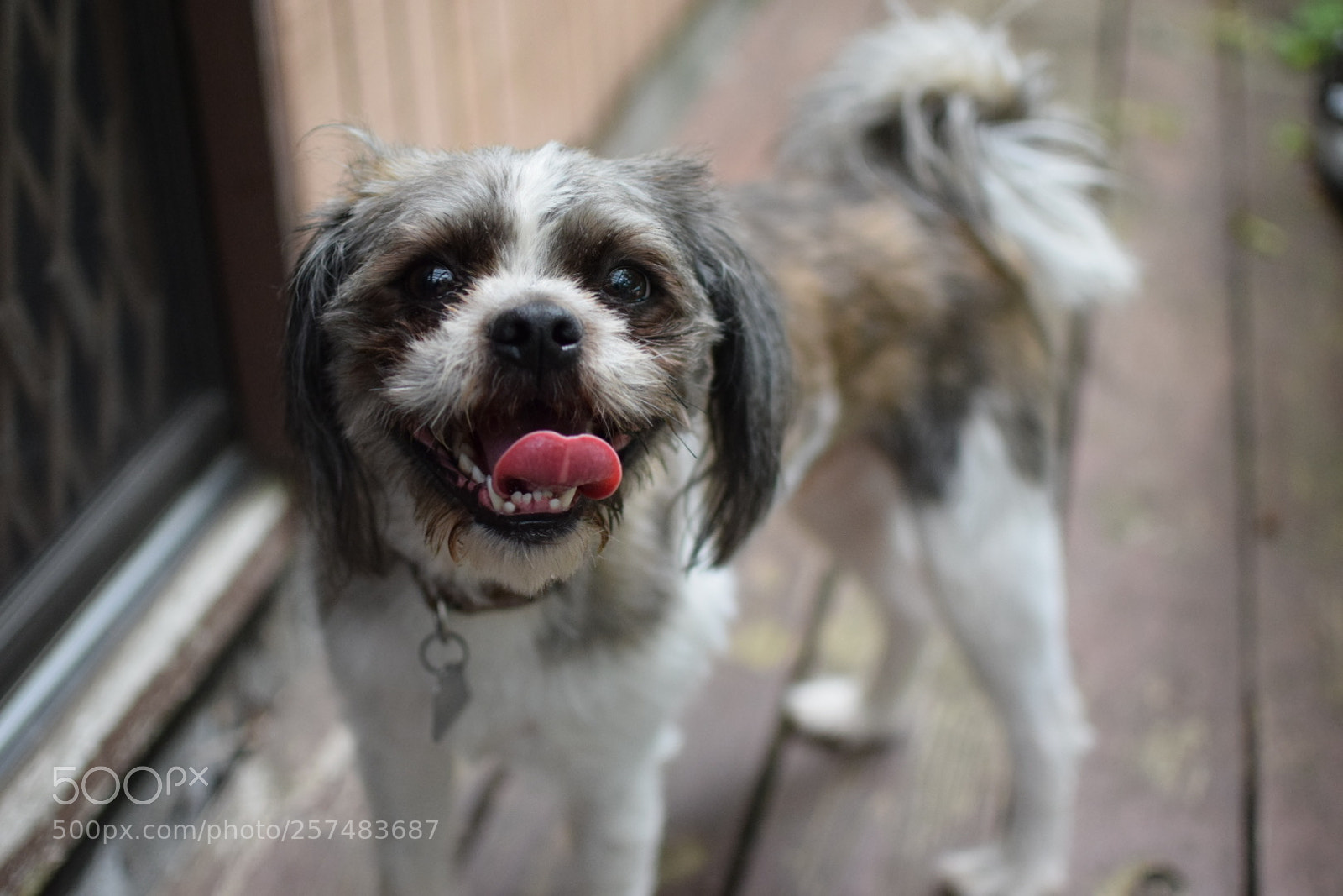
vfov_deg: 25.8
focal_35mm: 52
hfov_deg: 37.8
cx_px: 672
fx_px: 1959
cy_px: 448
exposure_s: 1/4000
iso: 2000
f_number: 1.8
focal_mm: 35
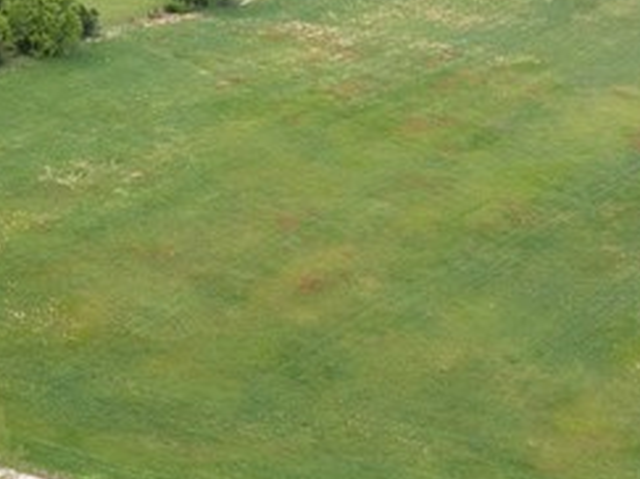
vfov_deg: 14.6
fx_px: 1866
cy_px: 166
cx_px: -416
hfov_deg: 16.9
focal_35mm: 101
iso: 200
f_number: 2.8
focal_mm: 12.29
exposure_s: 1/500
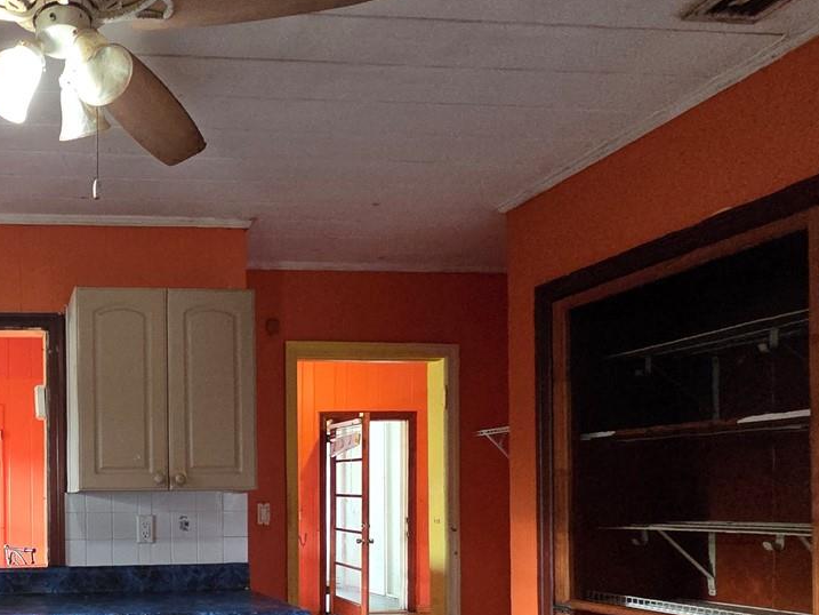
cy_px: 495
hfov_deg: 53.7
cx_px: 78
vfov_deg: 45.7
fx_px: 686
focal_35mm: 29
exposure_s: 1/60
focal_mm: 2.2
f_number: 2.2
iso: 1600
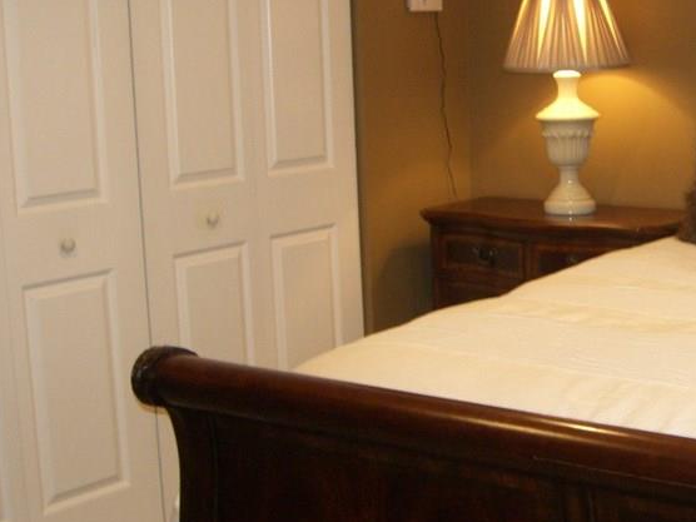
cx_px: 558
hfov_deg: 27.2
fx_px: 1407
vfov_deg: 21.0
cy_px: 258
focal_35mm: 70
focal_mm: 7.9
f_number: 2.8
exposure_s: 1/60
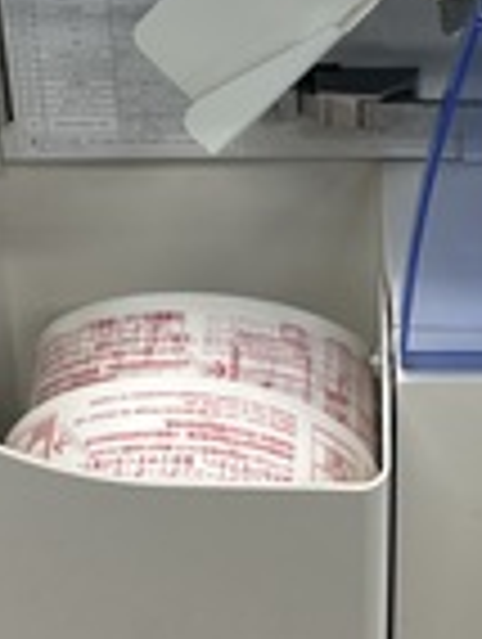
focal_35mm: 90
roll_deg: +0.4
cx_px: 311
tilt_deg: -26.8
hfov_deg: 16.4
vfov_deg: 20.5
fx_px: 1666
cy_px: -94
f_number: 1.78
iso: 100
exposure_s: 1/120
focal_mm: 6.86
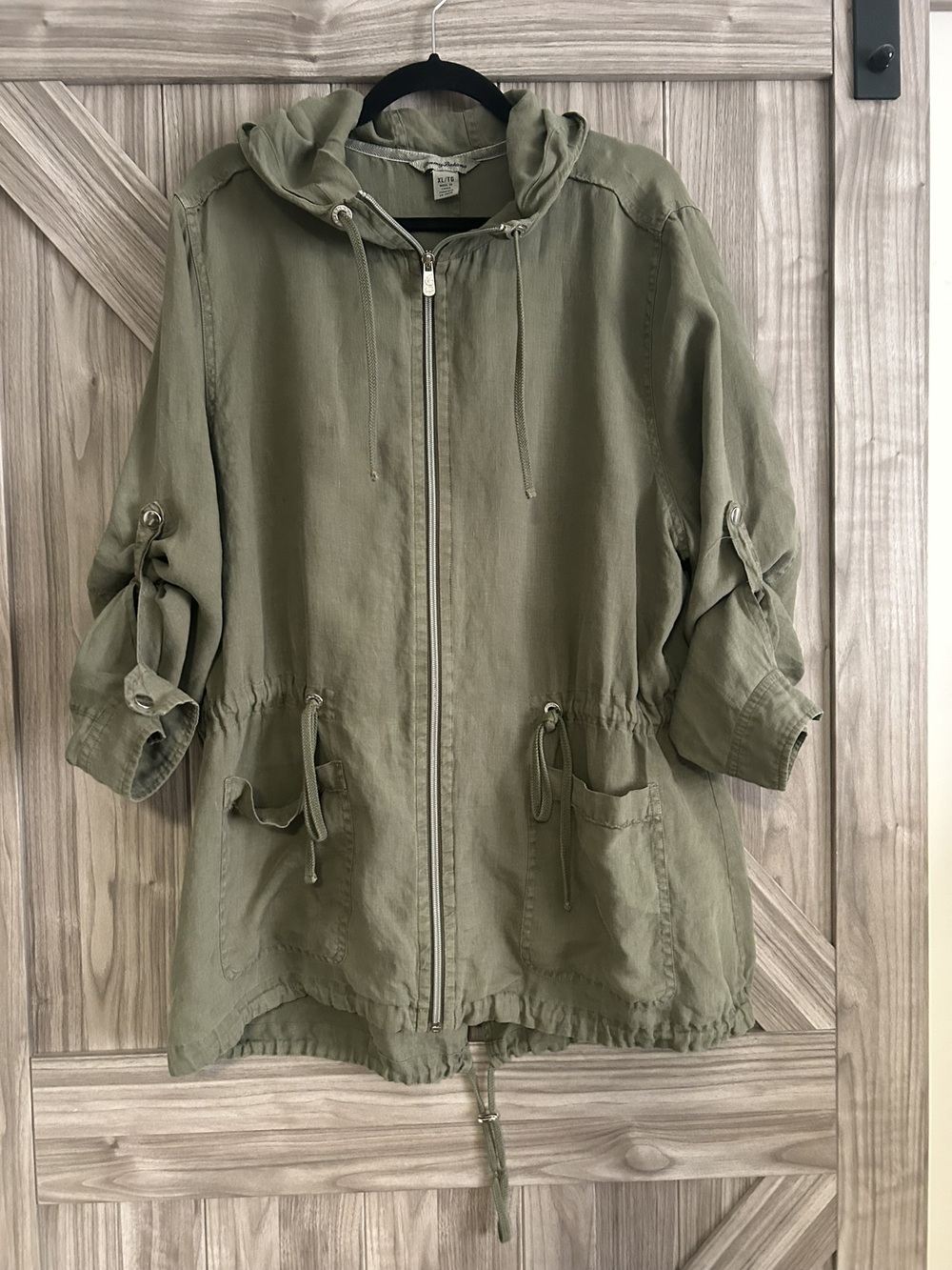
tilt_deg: -2.1
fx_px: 953
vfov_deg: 67.3
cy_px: 635
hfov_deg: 53.1
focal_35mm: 26
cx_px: 476
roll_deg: +1.0
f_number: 1.5
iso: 500
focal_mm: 5.7
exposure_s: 1/40
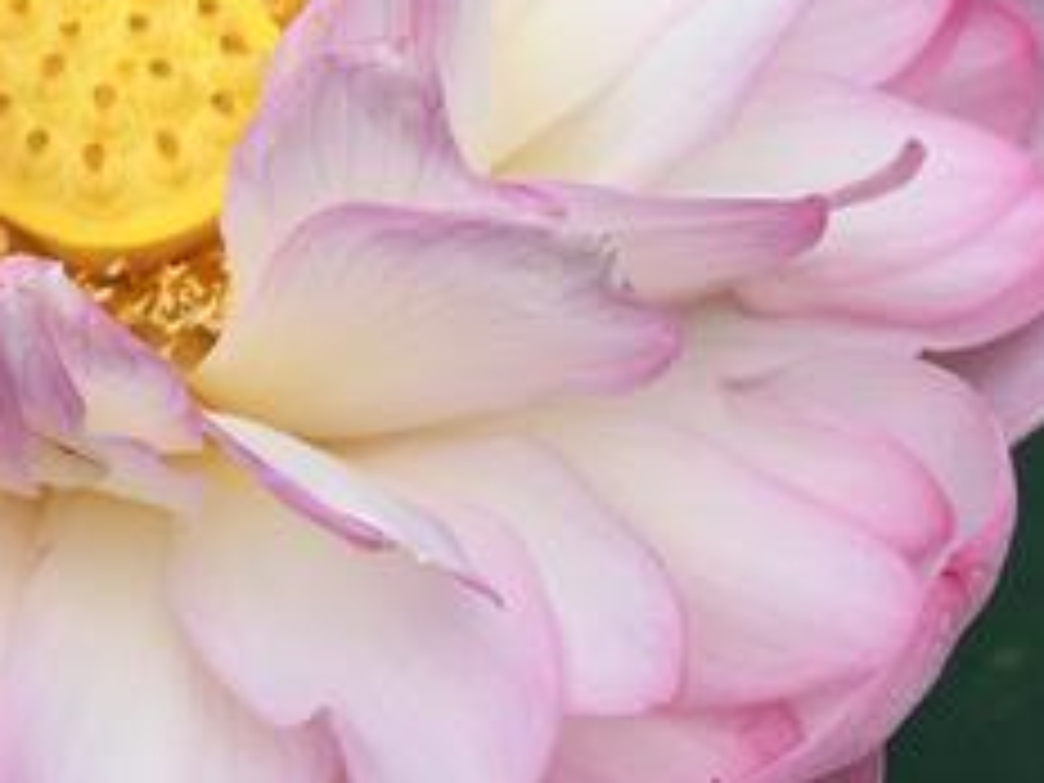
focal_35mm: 80
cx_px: 58
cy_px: 144
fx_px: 2413
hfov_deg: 23.6
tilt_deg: -53.4
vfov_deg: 18.2
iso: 32
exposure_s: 1/2198
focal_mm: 4.15
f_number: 2.2
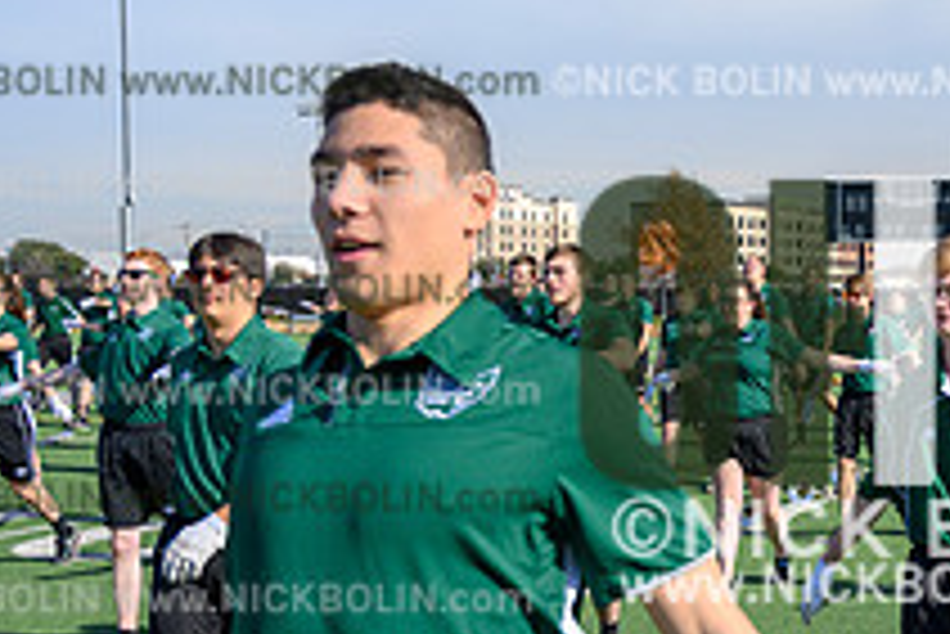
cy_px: 393
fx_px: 1743
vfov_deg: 20.6
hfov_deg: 29.0
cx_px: 896
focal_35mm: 66
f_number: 4
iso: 125
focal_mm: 24
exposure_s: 1/1600
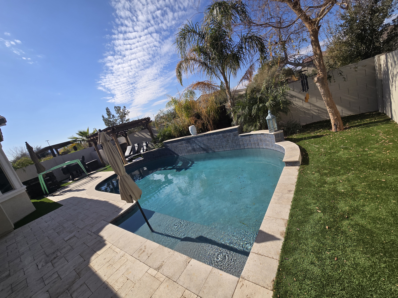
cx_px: 199
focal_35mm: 13
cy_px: 149
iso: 50
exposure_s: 1/3185
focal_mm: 2.2
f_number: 2.2
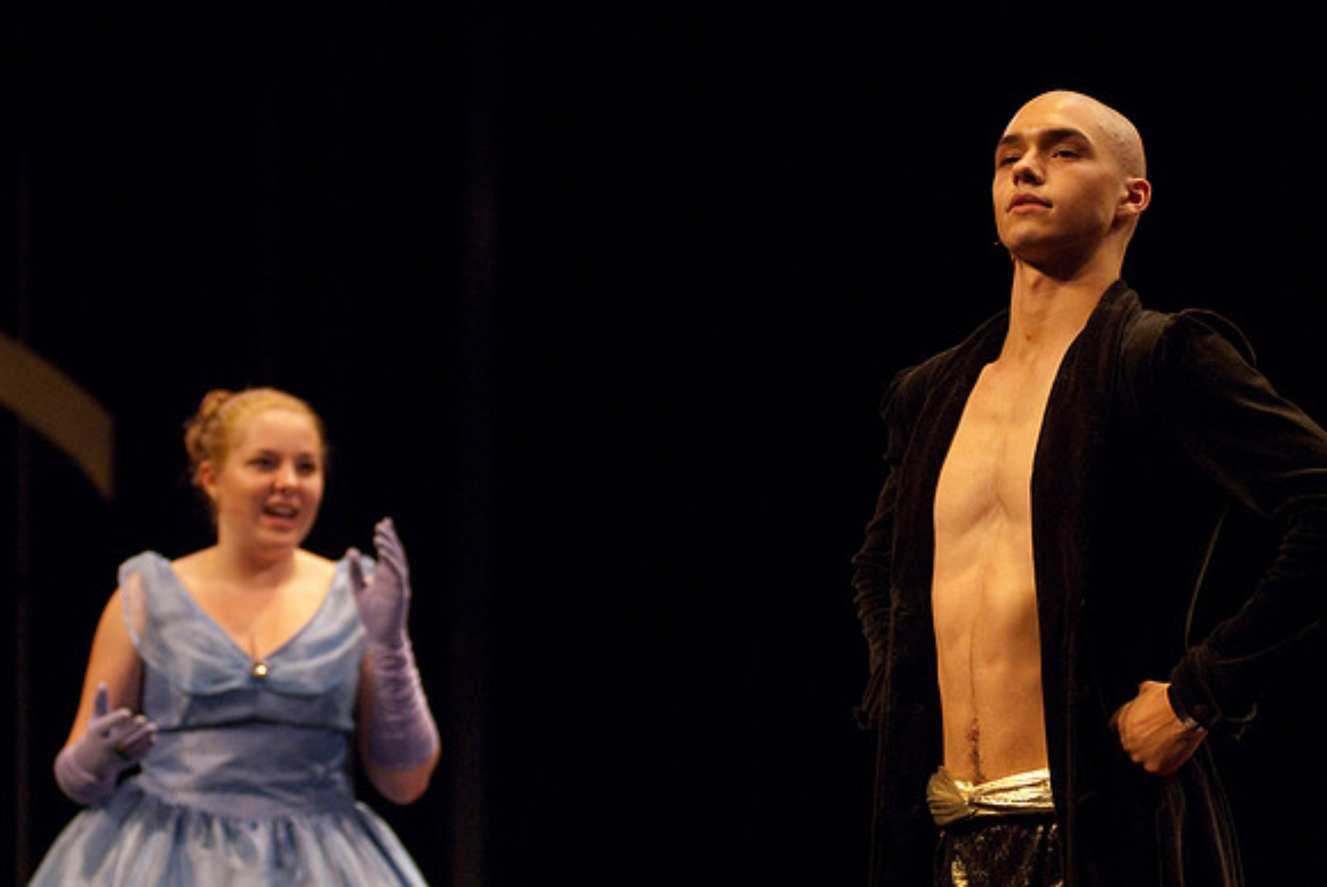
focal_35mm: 142
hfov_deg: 14.4
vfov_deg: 9.7
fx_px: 5258
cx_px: 664
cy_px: 444
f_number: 2.8
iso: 1250
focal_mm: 95
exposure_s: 1/160
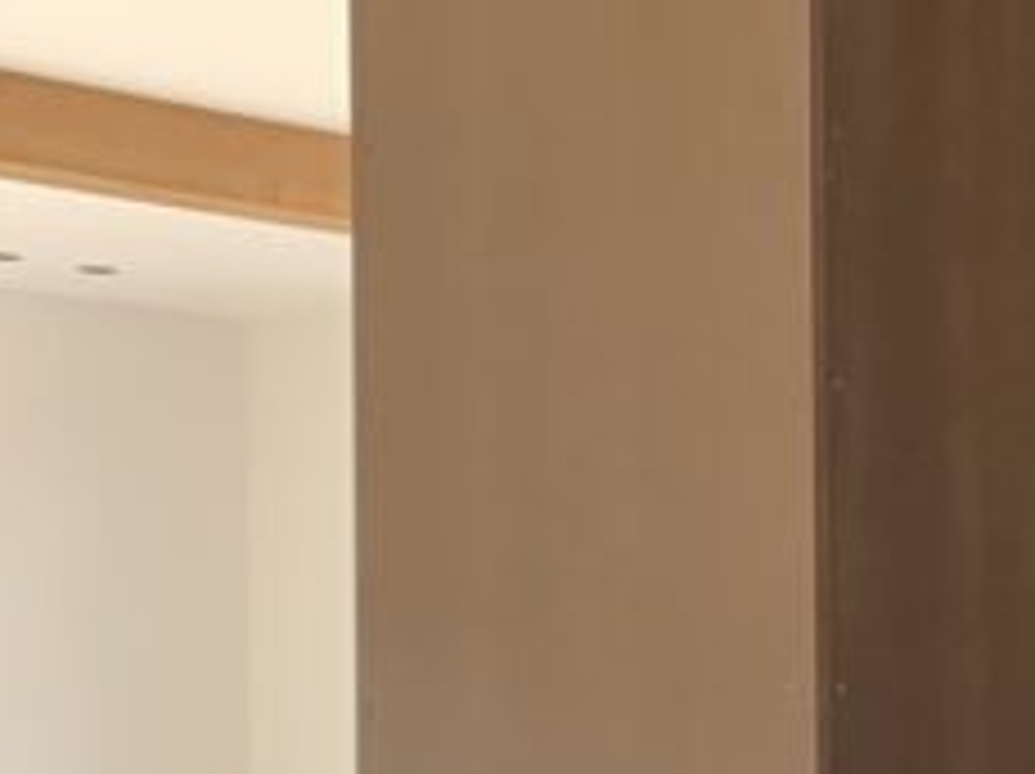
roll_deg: +0.8
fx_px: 3465
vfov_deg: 12.5
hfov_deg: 13.9
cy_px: 828
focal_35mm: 116
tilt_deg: +0.3
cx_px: 2187
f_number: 1.8
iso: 100
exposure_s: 1/73
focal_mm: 4.25
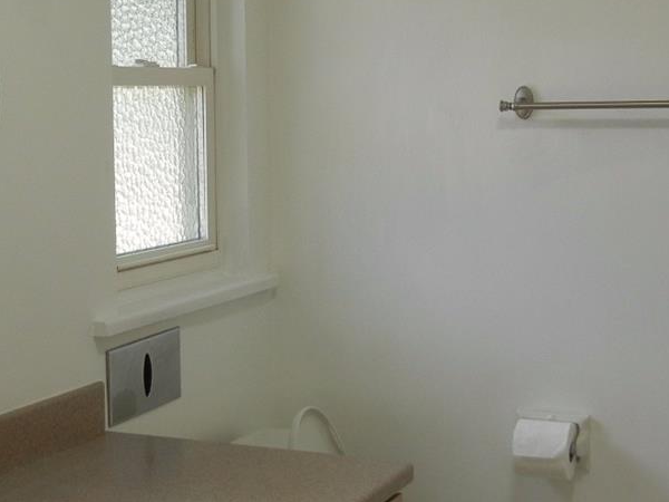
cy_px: 221
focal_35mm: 75
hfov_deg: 25.9
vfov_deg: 19.6
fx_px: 1449
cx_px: 227
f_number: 3.5
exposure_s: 1/49.1
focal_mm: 5.4
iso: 160
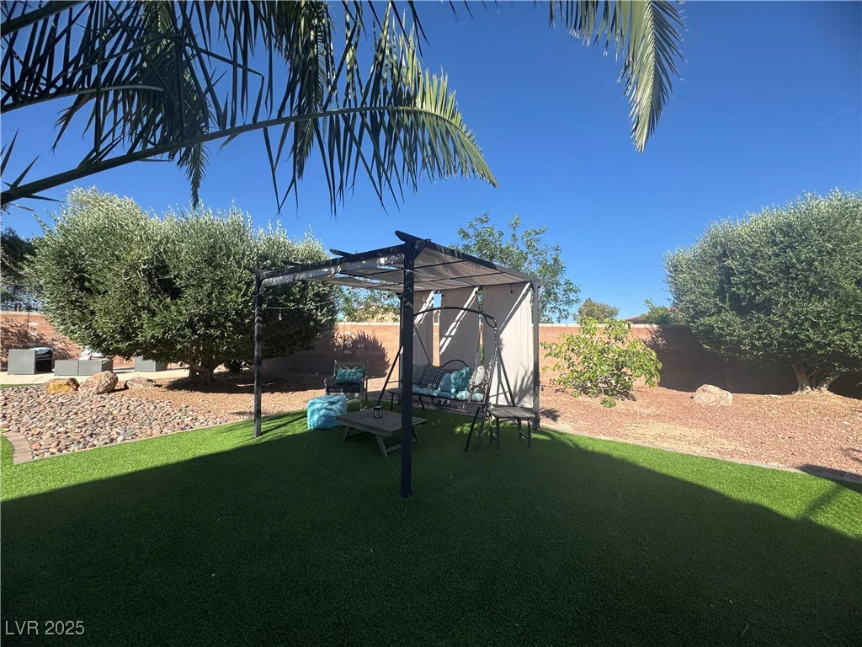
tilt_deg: +3.2
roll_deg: -0.8
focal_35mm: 14
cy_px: 324
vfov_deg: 85.7
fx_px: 349
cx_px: 431
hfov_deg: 102.1
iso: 50
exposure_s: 1/1217
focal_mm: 2.22
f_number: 2.2
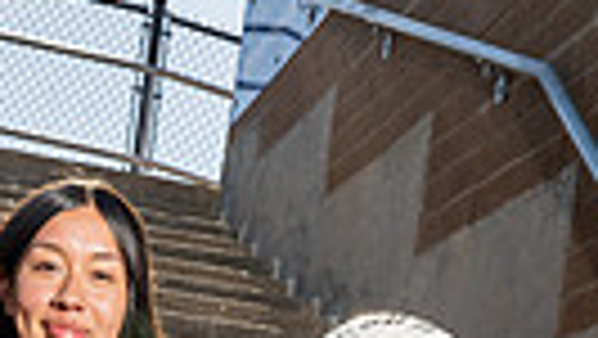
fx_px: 1967
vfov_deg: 8.7
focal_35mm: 124
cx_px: 112
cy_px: 874
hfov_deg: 17.1
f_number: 8
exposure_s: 1/250
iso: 100
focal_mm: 35
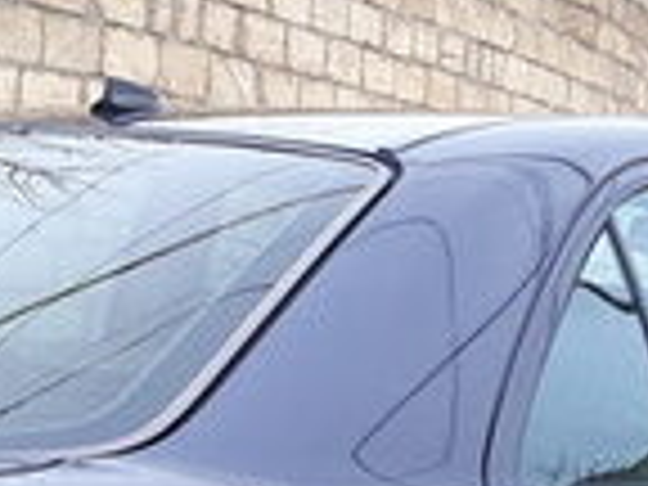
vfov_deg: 11.7
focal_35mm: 124
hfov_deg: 15.9
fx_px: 2321
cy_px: 578
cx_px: 234
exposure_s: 1/213
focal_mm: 3.71
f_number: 1.7
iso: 40
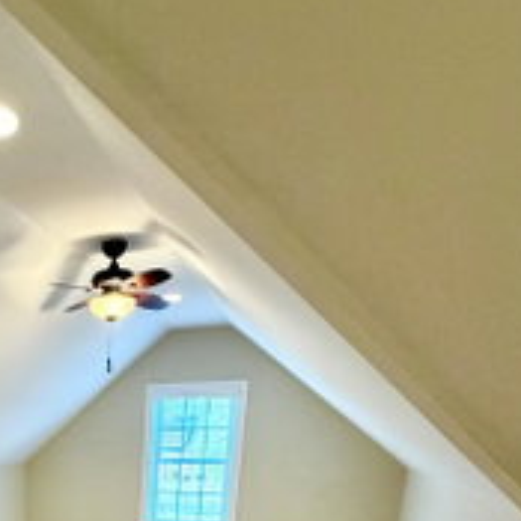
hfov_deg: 42.1
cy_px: 584
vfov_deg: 39.1
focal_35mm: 34
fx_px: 579
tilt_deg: -13.8
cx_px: 3
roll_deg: -1.1
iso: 320
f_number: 2.2
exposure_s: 1/60
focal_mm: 2.22
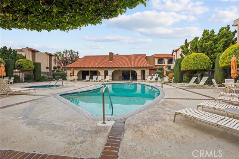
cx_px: 120
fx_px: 106
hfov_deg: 96.7
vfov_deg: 73.8
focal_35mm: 16
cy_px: 80
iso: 250
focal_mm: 16
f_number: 6.3
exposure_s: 1/320
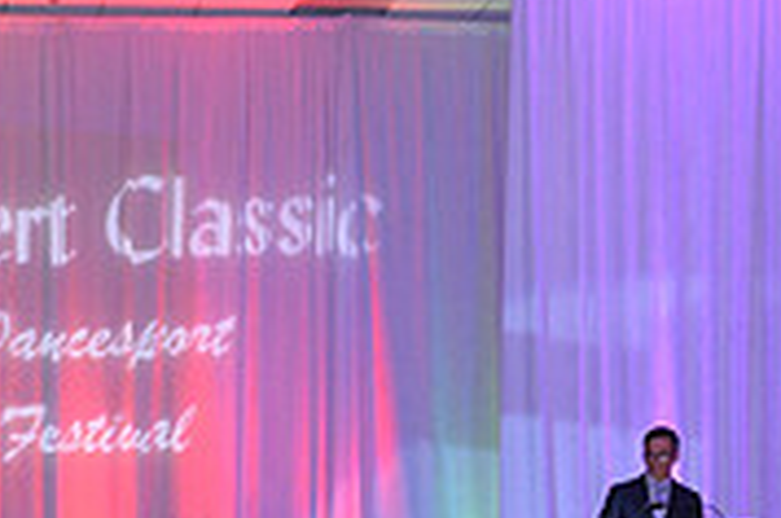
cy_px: 810
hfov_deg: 18.3
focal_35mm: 111
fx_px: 2404
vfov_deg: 11.7
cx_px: 184
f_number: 4.5
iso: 2000
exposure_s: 1/250
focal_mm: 34
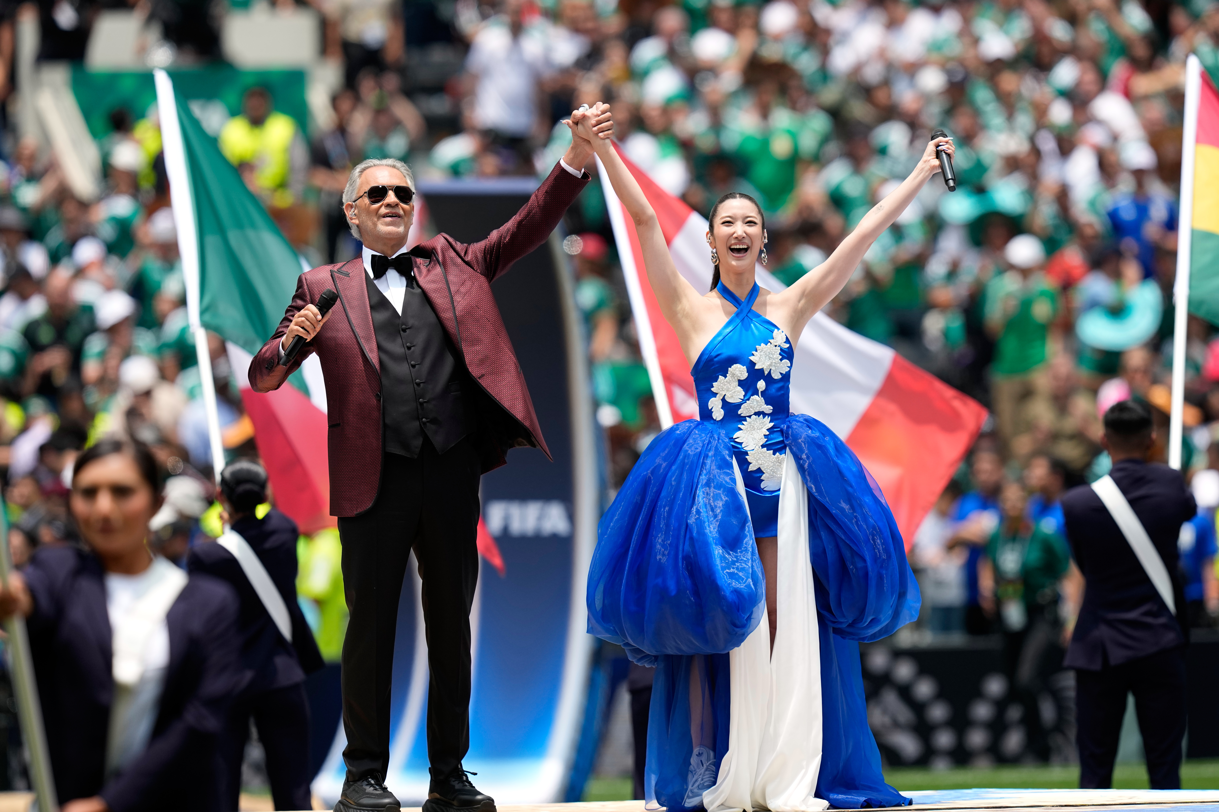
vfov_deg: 3.4
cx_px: 610
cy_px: 406
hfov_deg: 5.2
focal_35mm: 400
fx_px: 13544
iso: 500
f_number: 4
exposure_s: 1/4000
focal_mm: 400
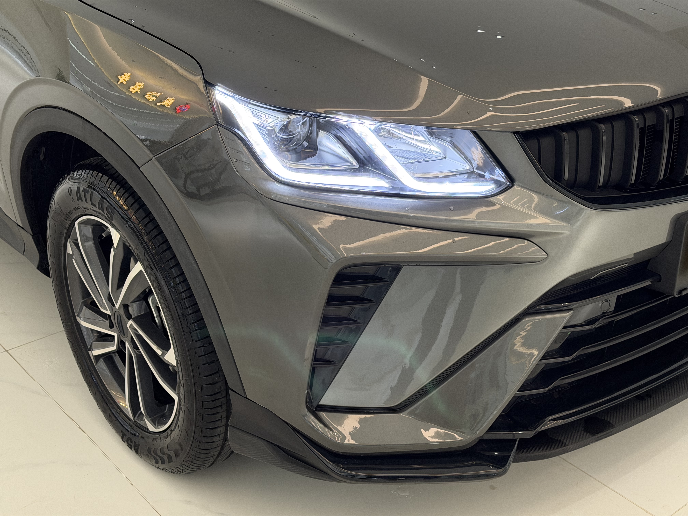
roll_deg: +2.1
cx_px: 344
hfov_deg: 39.7
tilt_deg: -25.7
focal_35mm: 48
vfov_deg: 30.3
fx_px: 954
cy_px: 258
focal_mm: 6.76
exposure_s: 1/60
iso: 250
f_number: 1.78
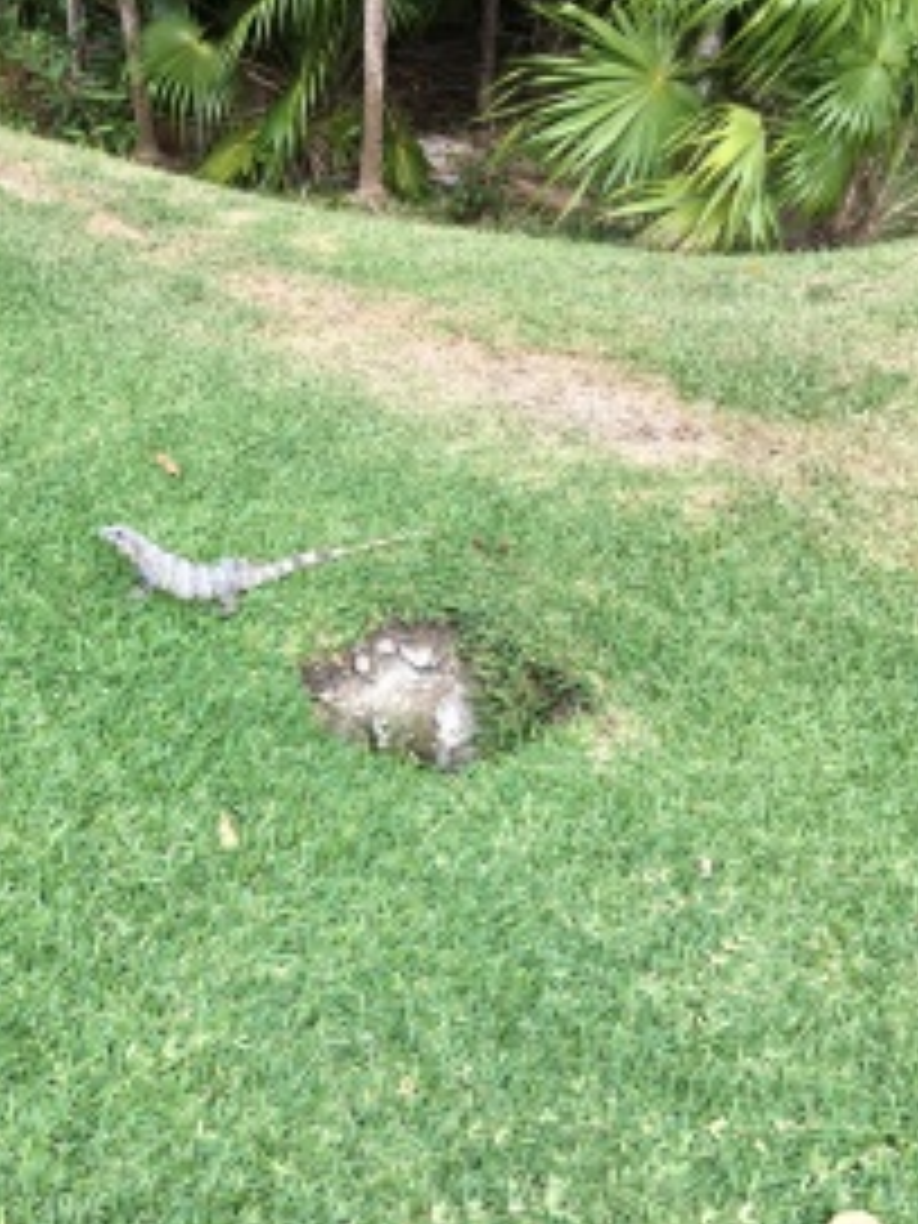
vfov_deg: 47.9
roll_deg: +2.3
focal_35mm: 39
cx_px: 180
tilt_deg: -30.9
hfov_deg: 35.6
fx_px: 1379
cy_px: 612
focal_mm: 4.15
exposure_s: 1/430
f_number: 2.2
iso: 25
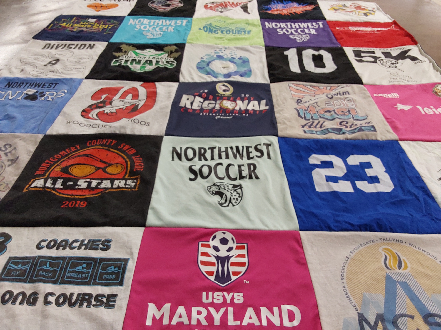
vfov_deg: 49.7
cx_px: 220
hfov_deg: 63.4
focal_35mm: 28
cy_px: 165
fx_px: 357
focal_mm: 2.91
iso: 100
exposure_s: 1/60
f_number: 1.9
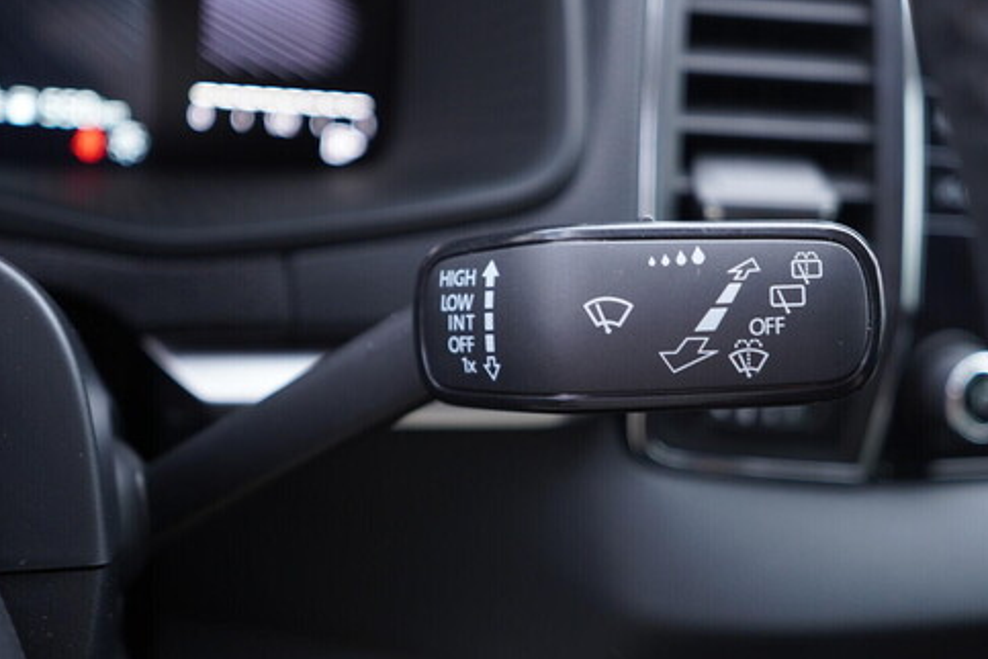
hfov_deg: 47.3
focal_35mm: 41
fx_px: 1125
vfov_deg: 32.6
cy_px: 302
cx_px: 544
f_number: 2.8
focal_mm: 24
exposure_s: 1/40
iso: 320
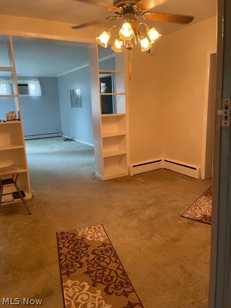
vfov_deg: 67.3
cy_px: 154
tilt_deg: -13.2
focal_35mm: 26
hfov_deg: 53.1
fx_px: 231
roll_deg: +0.3
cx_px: 116
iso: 500
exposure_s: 1/60
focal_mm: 4.2
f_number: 1.6
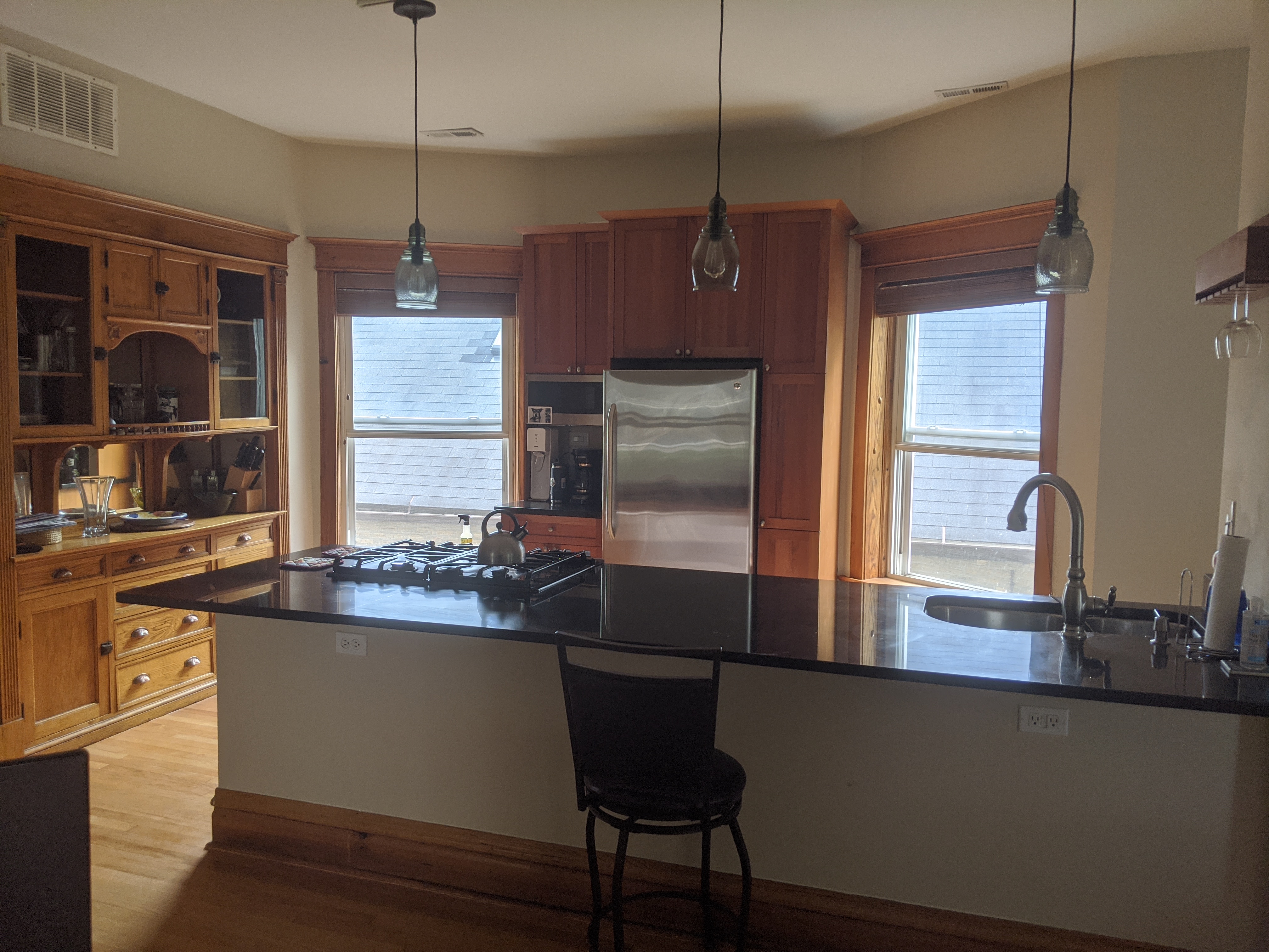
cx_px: 634
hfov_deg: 65.3
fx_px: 990
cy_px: 476
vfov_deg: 51.4
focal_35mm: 27
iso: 50
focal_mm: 4.44
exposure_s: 1/102
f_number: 1.8
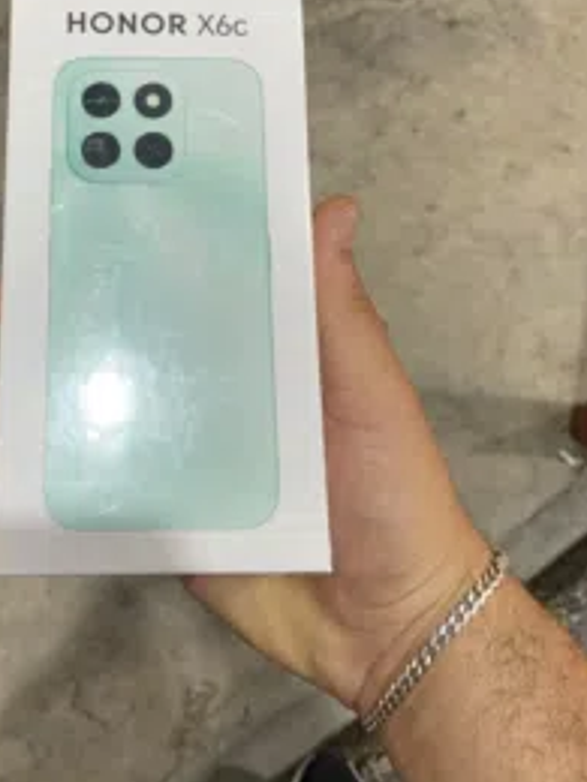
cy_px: 241
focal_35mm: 40
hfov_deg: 35.2
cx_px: 154
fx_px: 904
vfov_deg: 45.8
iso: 100
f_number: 1.8
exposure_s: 1/100
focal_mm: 4.25
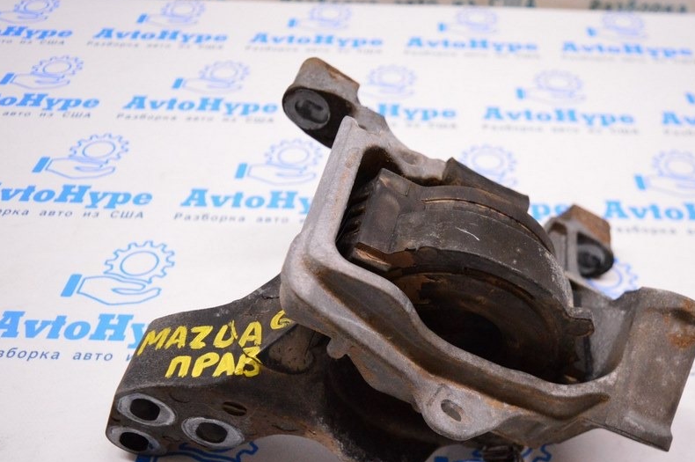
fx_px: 675
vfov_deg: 37.5
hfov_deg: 54.2
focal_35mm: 35
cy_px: 293
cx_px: 408
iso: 3200
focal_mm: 18
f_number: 3.5
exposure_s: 1/400
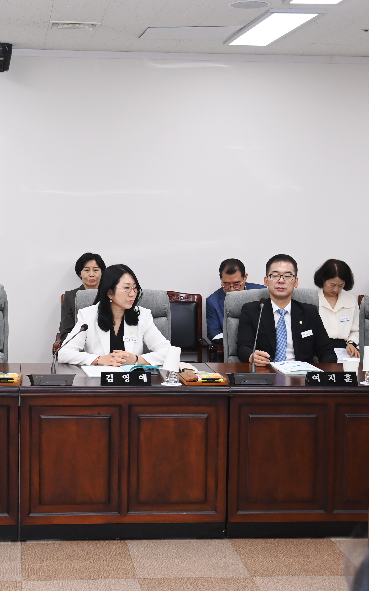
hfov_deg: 21.9
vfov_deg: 34.5
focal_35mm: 59
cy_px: 293
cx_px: 107
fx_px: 949
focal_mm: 38
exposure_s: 1/250
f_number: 6.3
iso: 2500
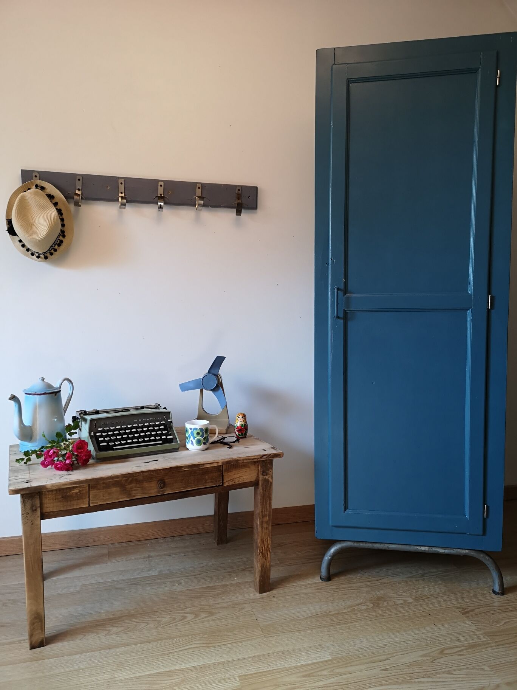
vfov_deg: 65.3
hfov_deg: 51.4
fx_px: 538
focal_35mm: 27
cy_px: 345
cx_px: 258
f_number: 1.8
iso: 160
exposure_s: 1/50
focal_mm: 3.95
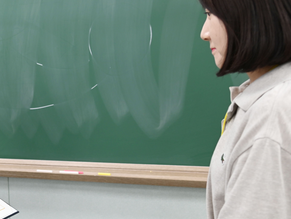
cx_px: 16
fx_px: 572
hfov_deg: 27.3
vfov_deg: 21.6
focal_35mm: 68
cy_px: 127
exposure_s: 1/30
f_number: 4
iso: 360
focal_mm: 32
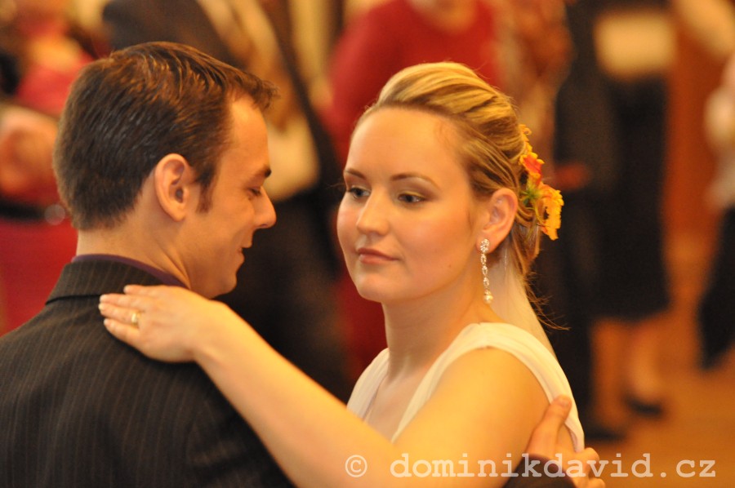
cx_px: 368
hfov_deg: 11.4
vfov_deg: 7.6
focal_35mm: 180
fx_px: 3671
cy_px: 244
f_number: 2.8
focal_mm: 120
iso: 3200
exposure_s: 1/60
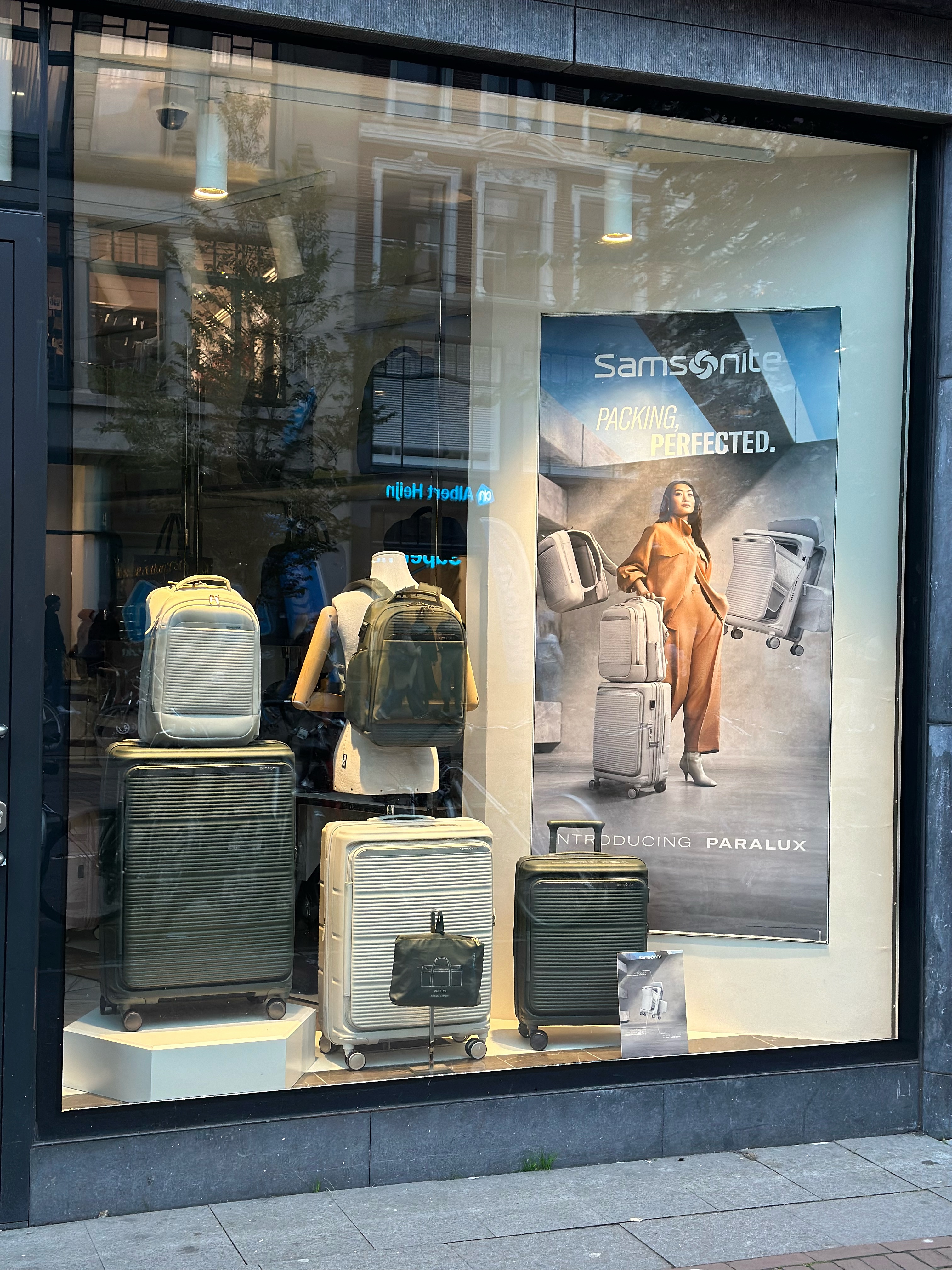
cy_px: 635
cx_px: 476
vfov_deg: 39.7
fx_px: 1760
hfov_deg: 30.3
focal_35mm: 48
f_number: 1.78
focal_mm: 6.86
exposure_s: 1/87
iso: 125
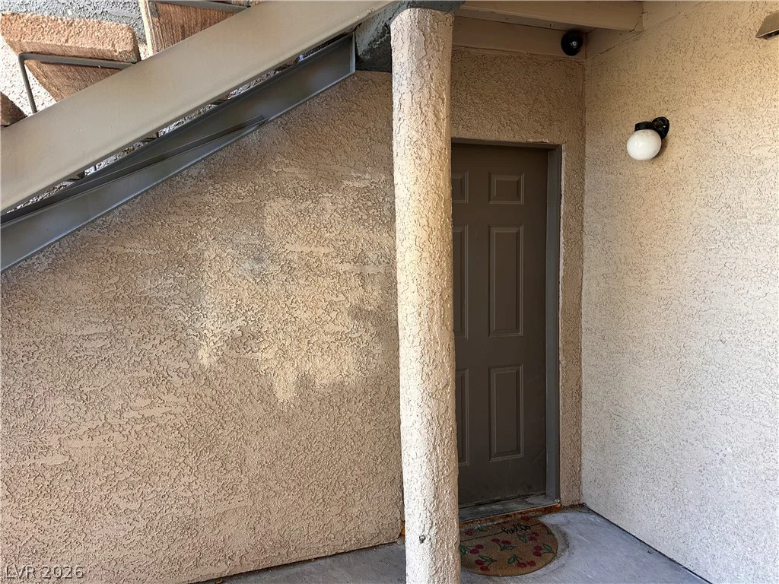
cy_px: 292
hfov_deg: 71.6
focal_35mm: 24
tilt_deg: -3.0
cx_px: 390
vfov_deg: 56.8
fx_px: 540
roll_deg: +0.4
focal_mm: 6.86
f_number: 1.78
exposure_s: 1/121
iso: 100
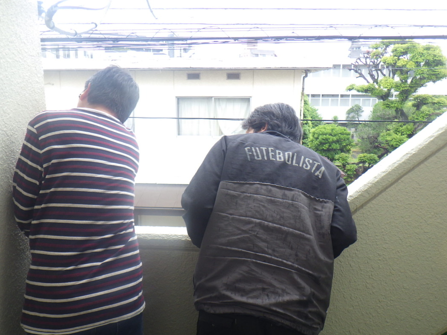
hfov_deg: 56.7
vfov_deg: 44.1
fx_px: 413
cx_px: 205
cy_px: 188
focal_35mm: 32
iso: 125
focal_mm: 5
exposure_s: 1/100
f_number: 3.5
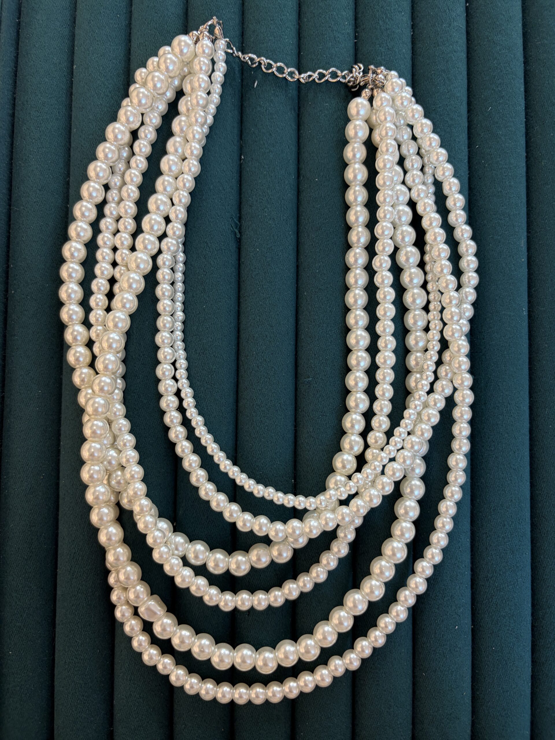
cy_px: 370
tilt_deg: -83.5
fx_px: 556
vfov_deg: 67.3
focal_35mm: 26
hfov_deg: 53.1
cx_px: 278
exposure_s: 1/50
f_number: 1.6
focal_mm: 5.96
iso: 80
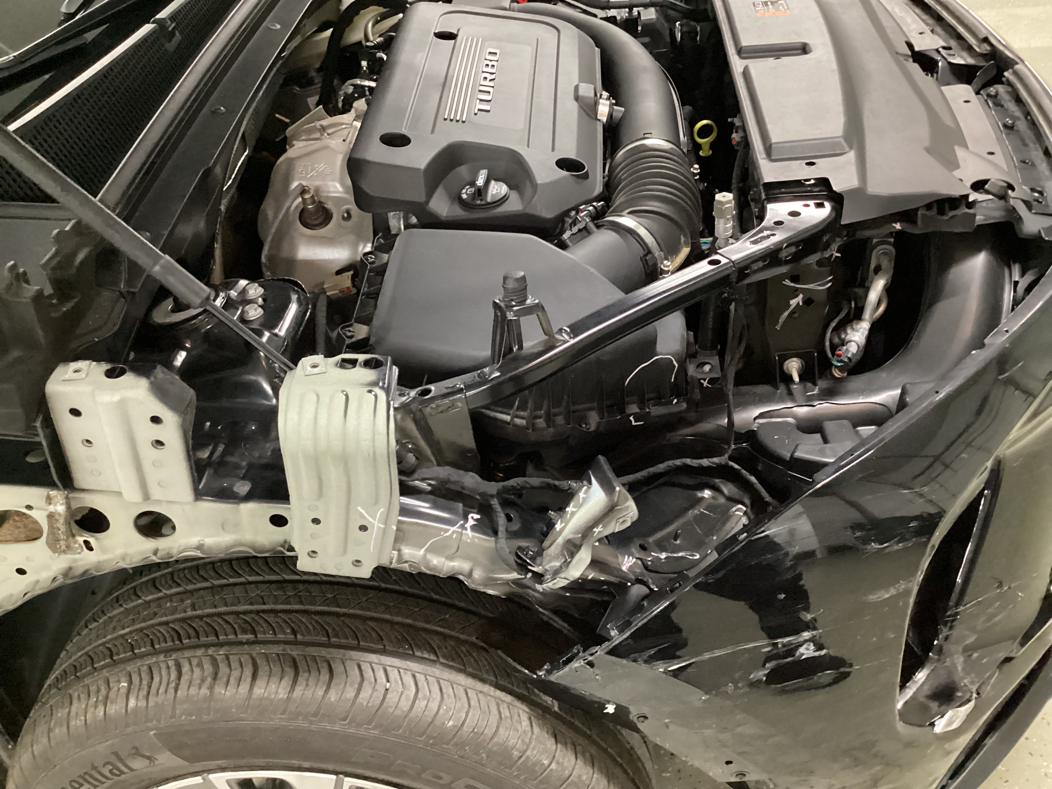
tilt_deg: -41.6
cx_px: 526
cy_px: 394
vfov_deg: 45.4
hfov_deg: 58.4
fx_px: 942
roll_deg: +9.1
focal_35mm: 31
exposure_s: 1/24
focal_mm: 3.3
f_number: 2.4
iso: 640
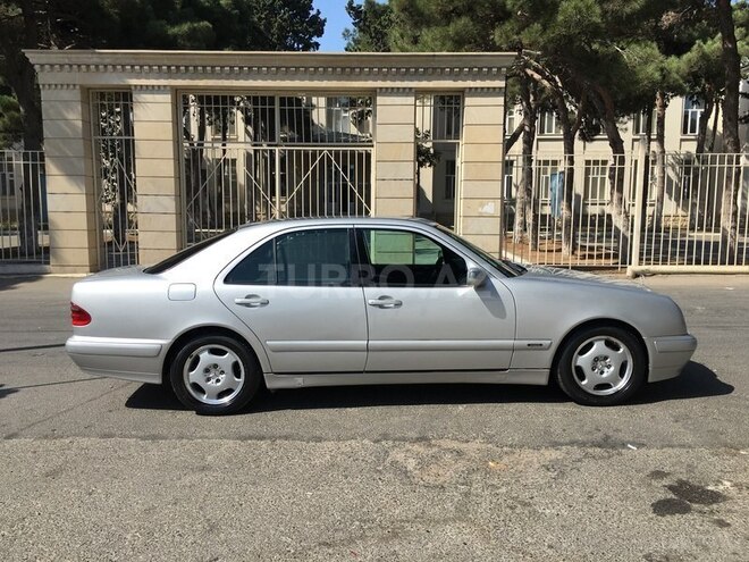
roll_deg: +0.0
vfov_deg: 48.2
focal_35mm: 29
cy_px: 281
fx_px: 627
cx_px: 374
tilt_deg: -6.2
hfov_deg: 61.7
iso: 25
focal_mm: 4.15
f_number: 2.2
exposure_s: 1/1508
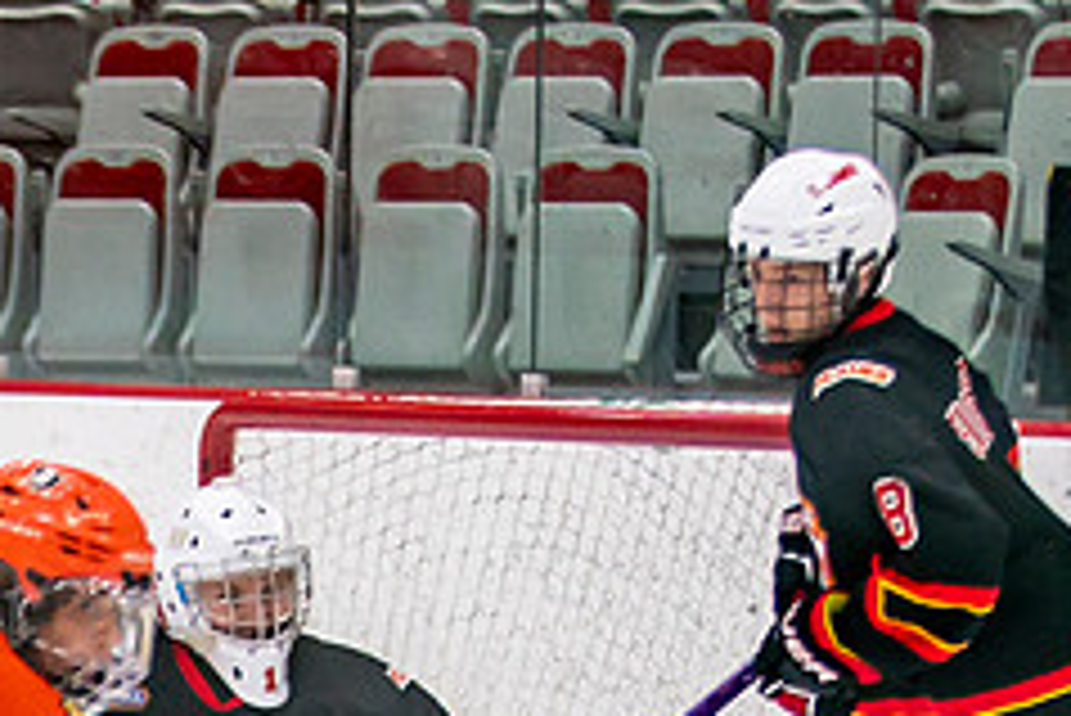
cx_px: -71
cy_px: 1339
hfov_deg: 5.4
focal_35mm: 380
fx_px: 11311
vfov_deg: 3.6
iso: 640
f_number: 2.8
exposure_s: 1/640
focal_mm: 75
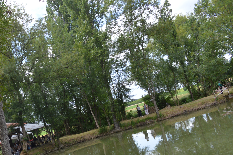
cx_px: 30
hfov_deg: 38.1
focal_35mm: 49
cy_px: 134
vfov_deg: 26.7
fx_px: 317
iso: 100
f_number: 5.6
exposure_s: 1/125
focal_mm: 18
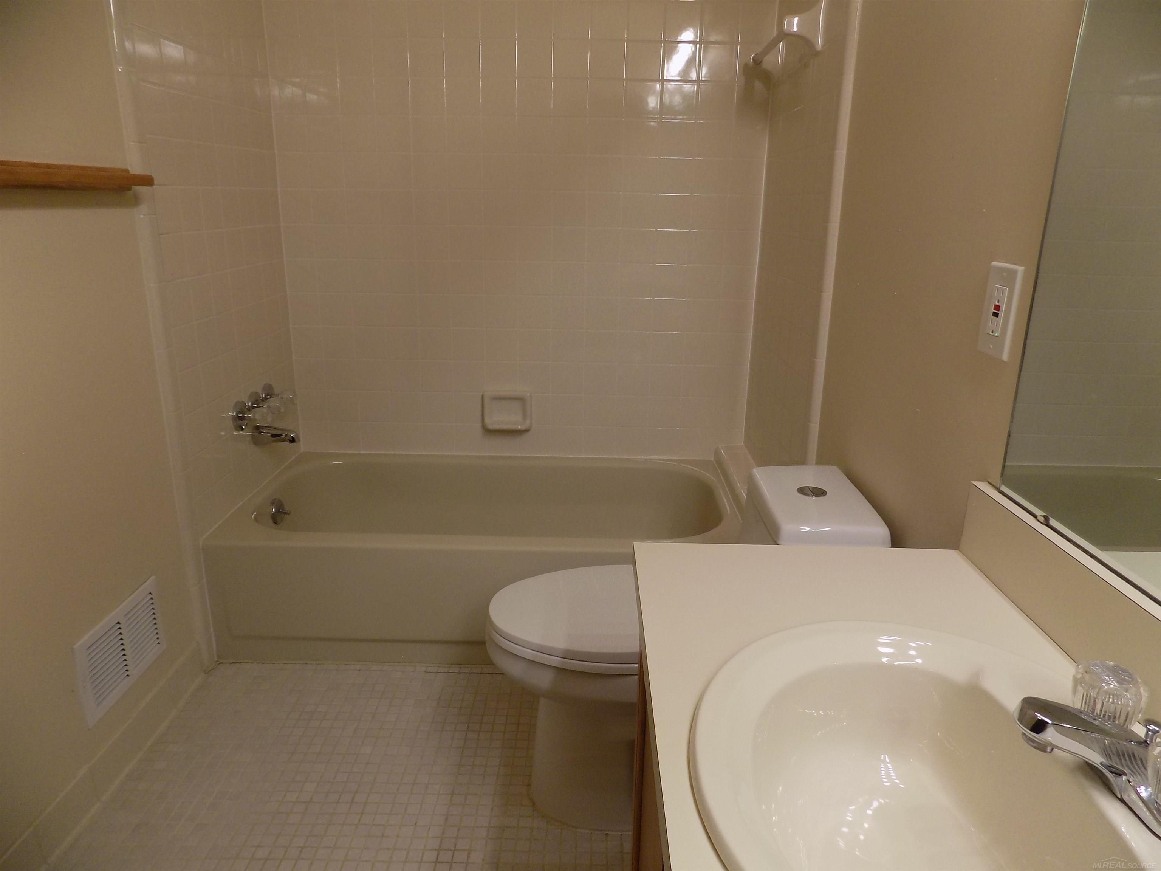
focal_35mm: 23
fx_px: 771
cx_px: 580
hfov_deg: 73.9
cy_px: 436
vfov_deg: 58.9
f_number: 3.1
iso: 125
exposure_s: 1/30
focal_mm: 4
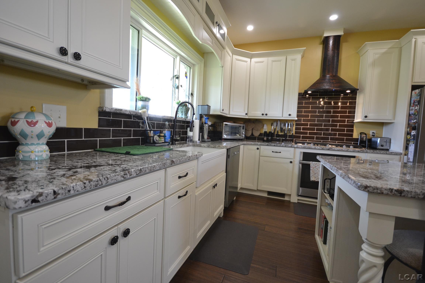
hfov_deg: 95.0
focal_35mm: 16
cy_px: 142
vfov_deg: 72.1
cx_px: 212
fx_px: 195
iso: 800
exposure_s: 1/60
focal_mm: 11
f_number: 4.2
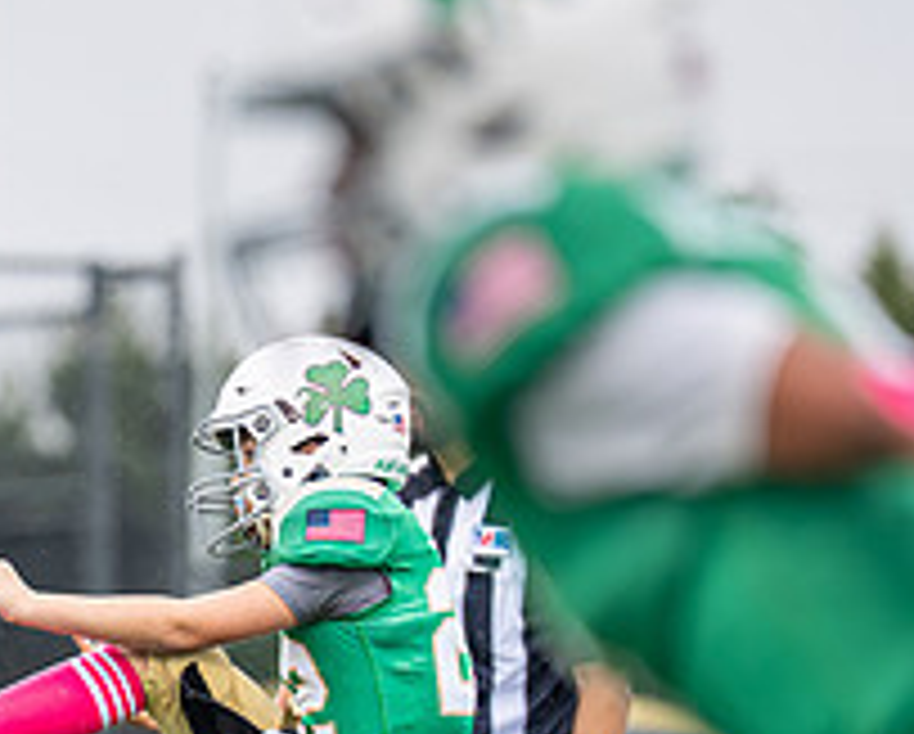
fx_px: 19044
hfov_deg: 2.7
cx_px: 159
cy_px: 657
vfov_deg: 2.2
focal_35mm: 703
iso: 400
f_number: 2.8
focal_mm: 200
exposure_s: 1/1000
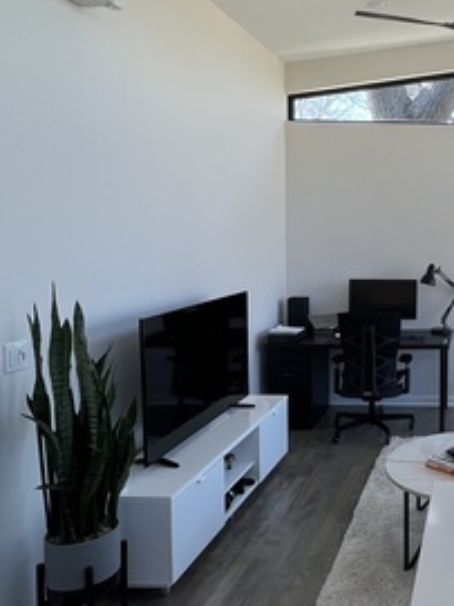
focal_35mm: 32
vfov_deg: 56.8
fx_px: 560
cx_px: 485
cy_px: 276
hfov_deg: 37.7
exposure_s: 1/124
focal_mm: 1.57
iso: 32
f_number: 1.8
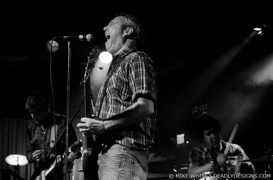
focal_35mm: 78
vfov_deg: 17.4
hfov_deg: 26.0
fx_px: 590
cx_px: 136
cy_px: 90
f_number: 2.8
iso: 2000
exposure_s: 1/50
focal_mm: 52
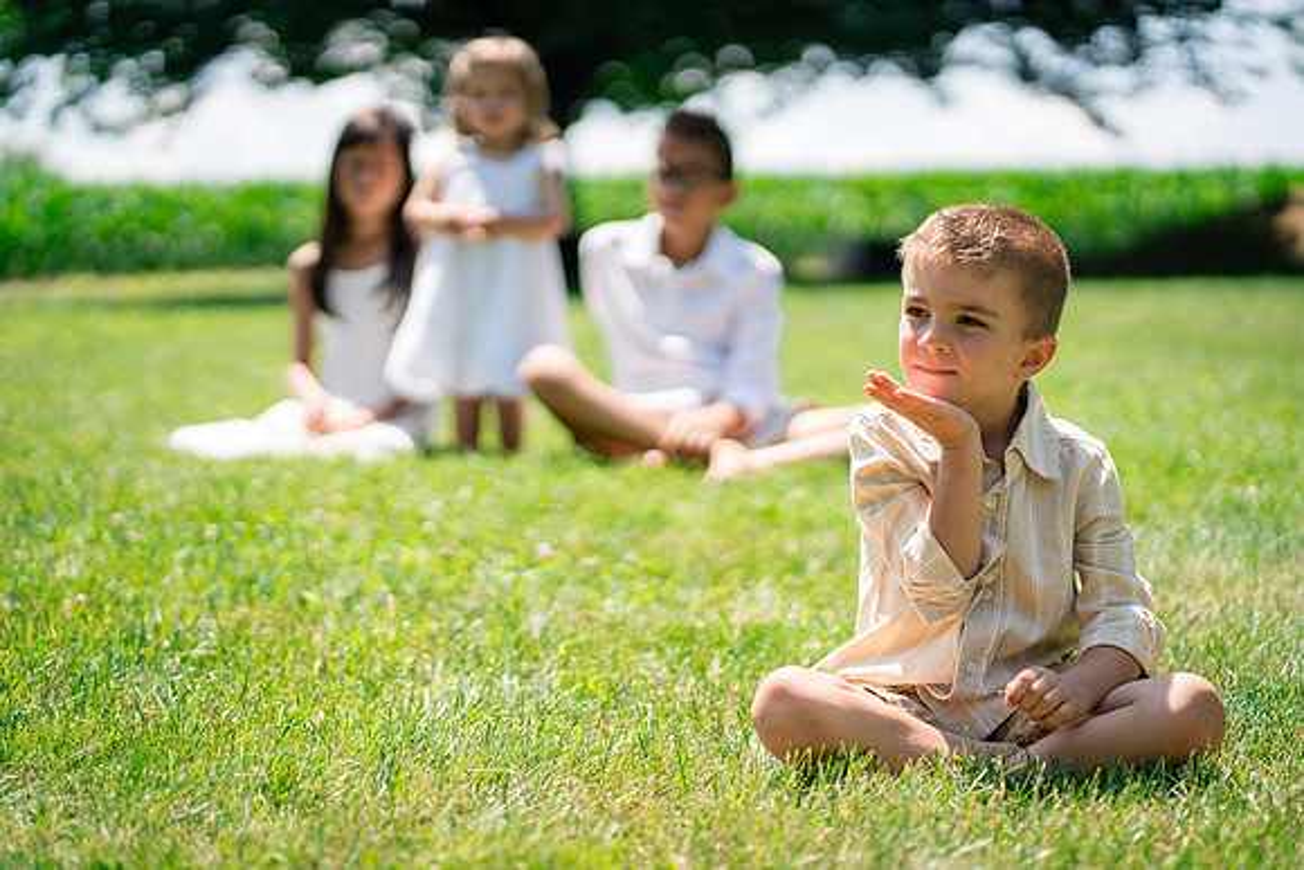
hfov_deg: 23.9
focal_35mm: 85
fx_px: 3079
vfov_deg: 16.1
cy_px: 435
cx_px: 652
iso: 320
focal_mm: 85
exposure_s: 1/6400
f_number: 2
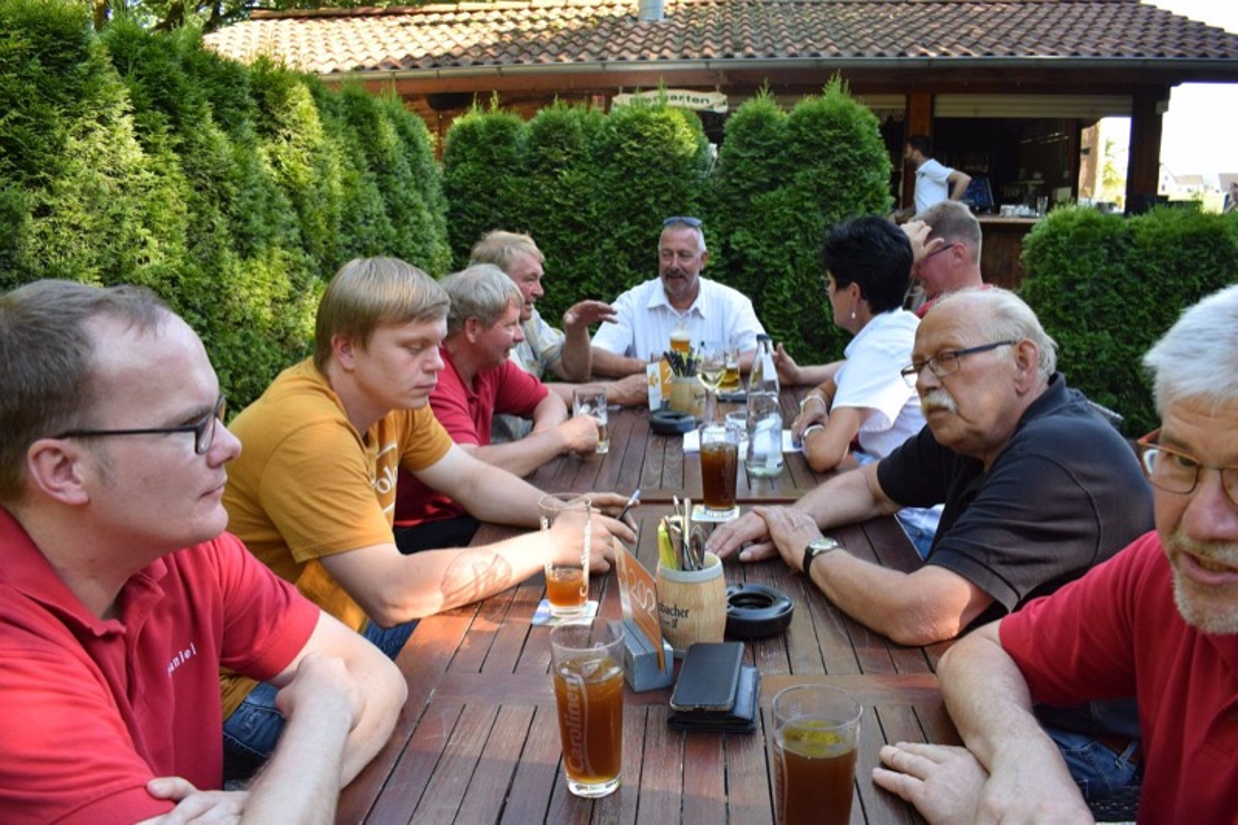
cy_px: 412
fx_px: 928
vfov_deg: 47.9
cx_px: 619
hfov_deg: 67.4
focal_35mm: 27
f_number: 6.3
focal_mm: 18
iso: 400
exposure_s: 1/160
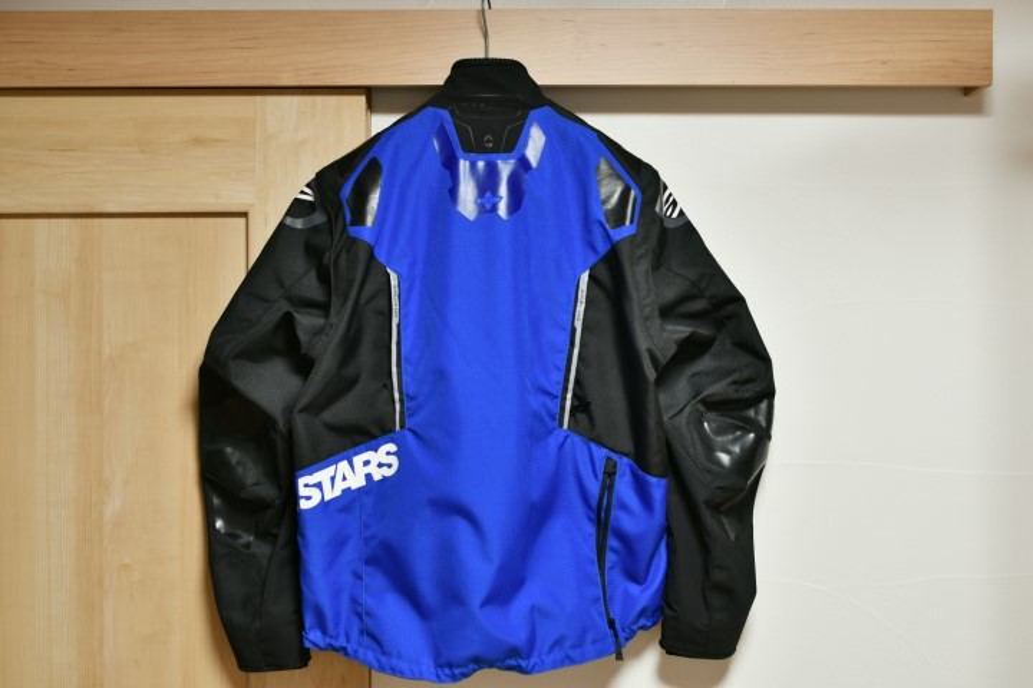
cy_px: 344
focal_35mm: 36
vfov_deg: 36.9
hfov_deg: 53.1
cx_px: 516
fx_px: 1033
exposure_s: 1/20
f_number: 2.8
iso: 125
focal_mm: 24
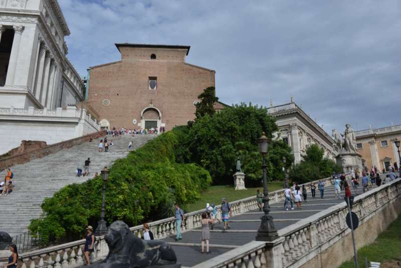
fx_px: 323
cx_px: 200
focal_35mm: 29
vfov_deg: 45.0
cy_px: 134
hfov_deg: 63.6
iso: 125
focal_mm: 29
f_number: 8
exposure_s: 1/200
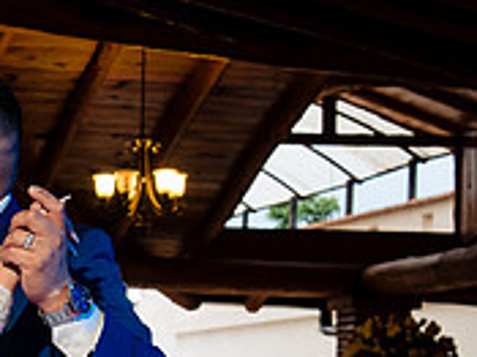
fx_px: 2107
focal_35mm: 153
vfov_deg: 9.7
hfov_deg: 12.2
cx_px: -286
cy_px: 285
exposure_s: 1/100
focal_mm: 48
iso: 2000
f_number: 8
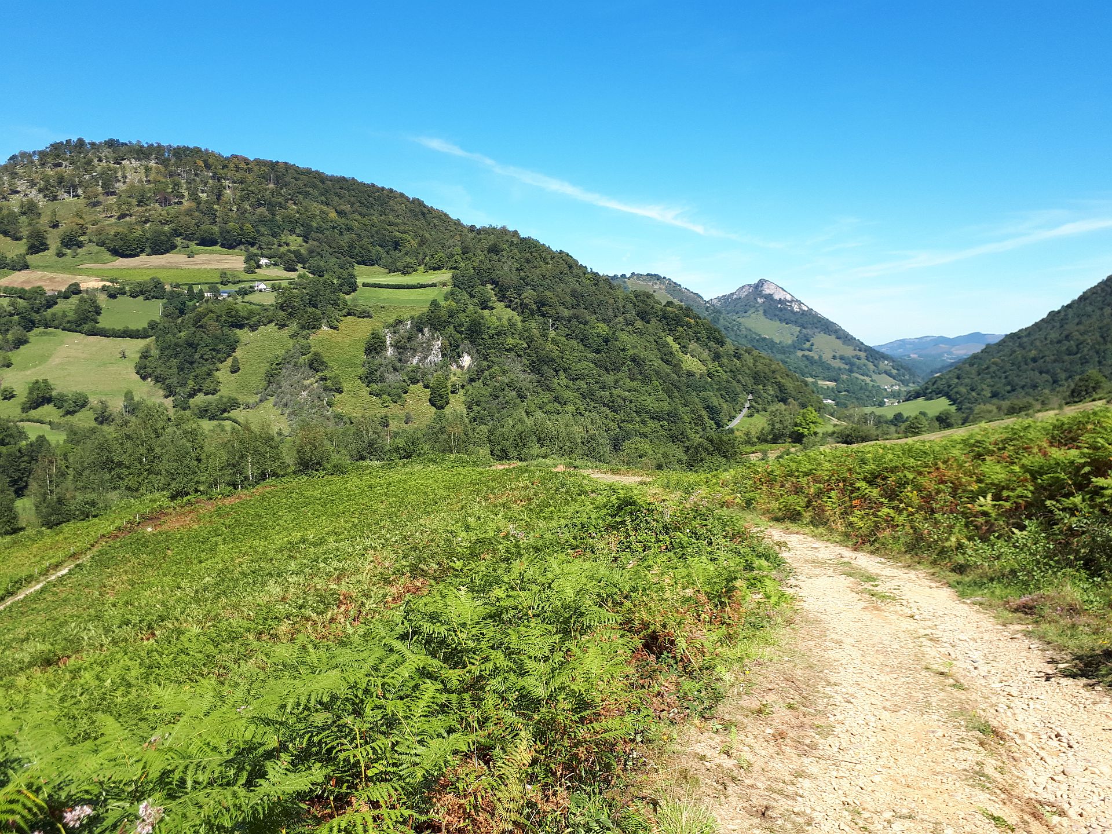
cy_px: 417
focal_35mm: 27
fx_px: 867
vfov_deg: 51.4
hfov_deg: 65.3
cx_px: 556
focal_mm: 3.6
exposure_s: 1/799
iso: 40
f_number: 1.9
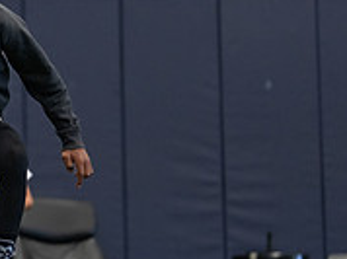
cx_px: -64
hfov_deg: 11.2
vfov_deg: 8.5
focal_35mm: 174
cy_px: 136
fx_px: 1742
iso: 1250
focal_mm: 50
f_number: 1.2
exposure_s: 1/1000
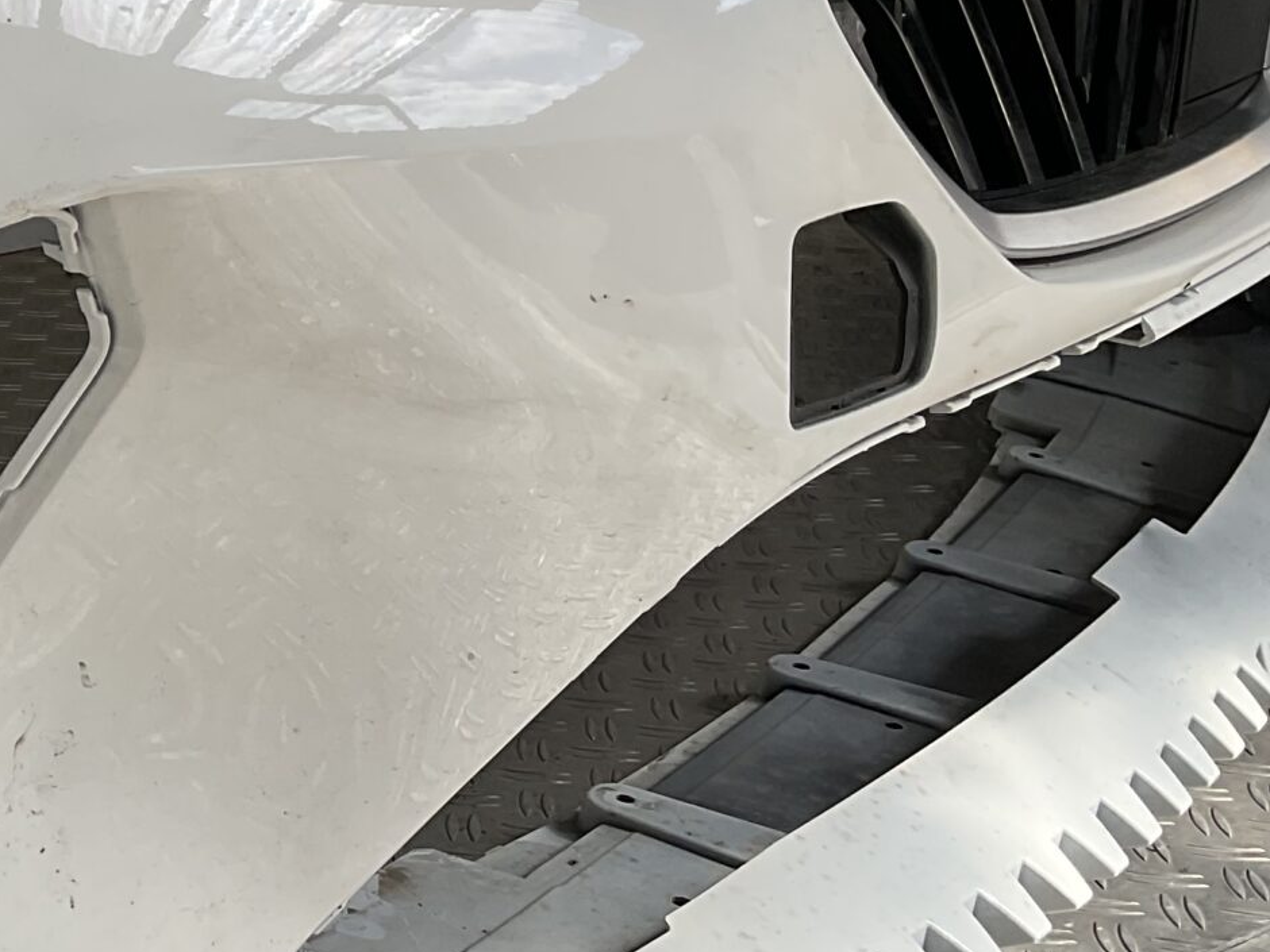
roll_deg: -0.2
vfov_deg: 18.6
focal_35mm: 79
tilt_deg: -15.5
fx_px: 2898
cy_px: 332
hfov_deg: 22.9
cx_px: -222
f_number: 1.8
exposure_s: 1/1195
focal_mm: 3
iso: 16
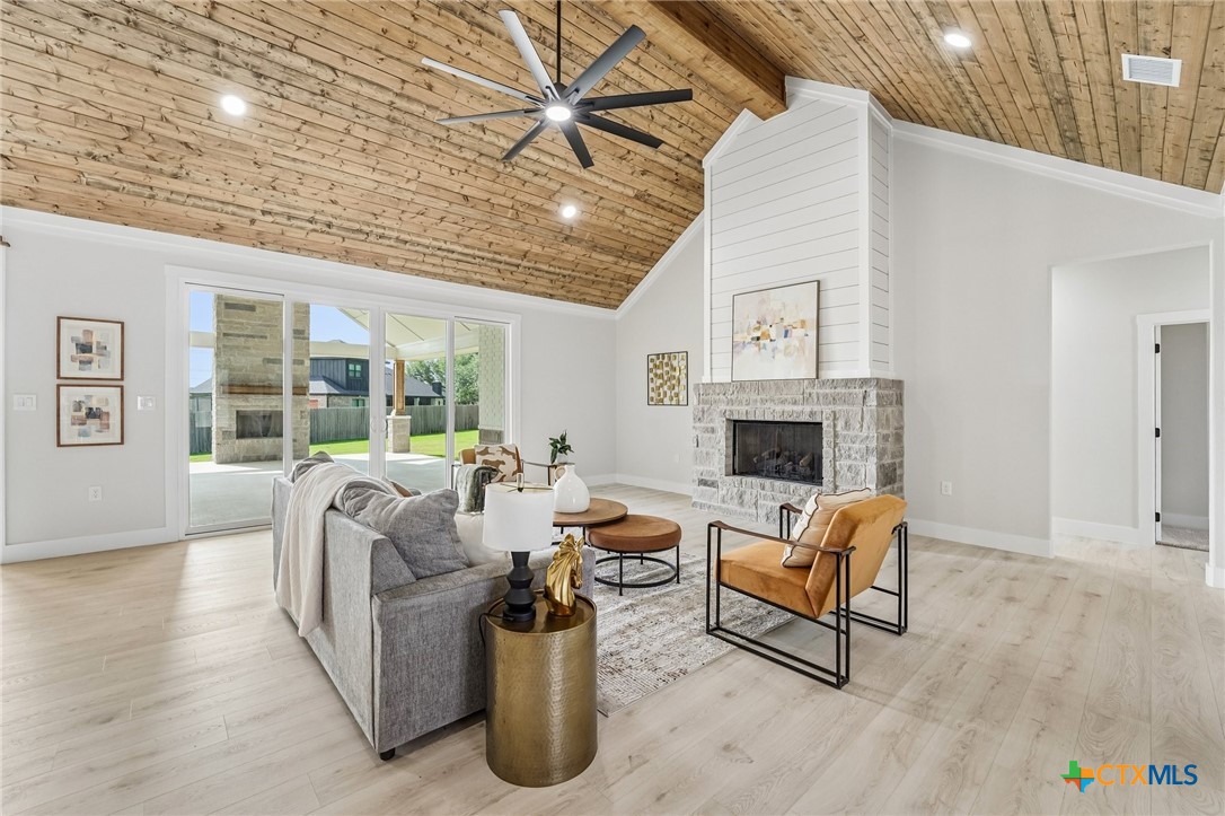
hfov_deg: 104.3
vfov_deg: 81.2
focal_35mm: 14
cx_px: 612
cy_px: 408
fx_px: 476
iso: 400
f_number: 8
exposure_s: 1/50
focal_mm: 14
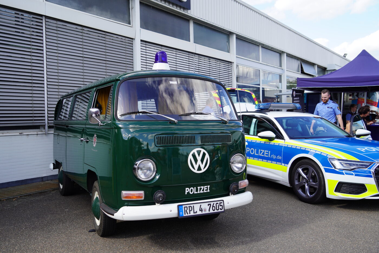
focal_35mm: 32
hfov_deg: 58.7
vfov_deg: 41.1
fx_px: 337
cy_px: 126
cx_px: 190
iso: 100
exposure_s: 1/160
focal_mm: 32
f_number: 5
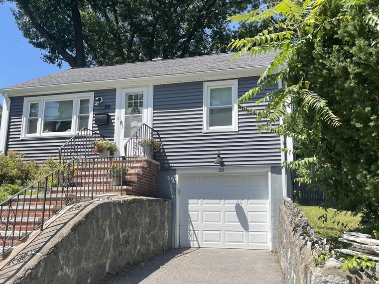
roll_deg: +0.0
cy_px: 162
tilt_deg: +10.5
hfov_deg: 52.6
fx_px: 383
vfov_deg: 40.6
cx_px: 188
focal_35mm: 35
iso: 32
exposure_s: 1/2451
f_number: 1.6
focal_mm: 4.2
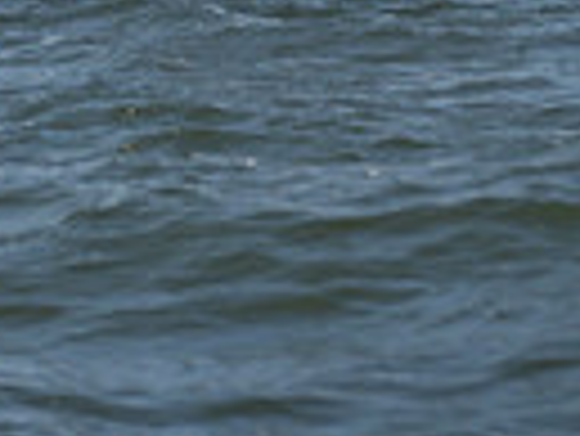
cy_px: -746
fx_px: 6507
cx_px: 155
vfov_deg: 3.8
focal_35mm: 388
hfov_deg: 5.1
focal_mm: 90
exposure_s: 1/1250
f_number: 4
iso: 250
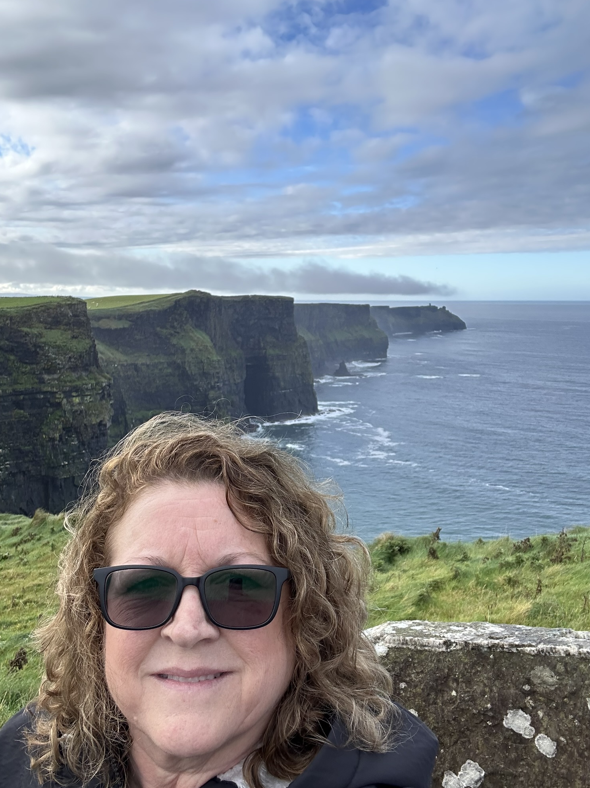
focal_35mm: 31
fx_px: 705
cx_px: 300
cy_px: 402
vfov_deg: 58.4
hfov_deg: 45.4
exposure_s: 1/299
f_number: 1.9
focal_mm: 2.69
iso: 25
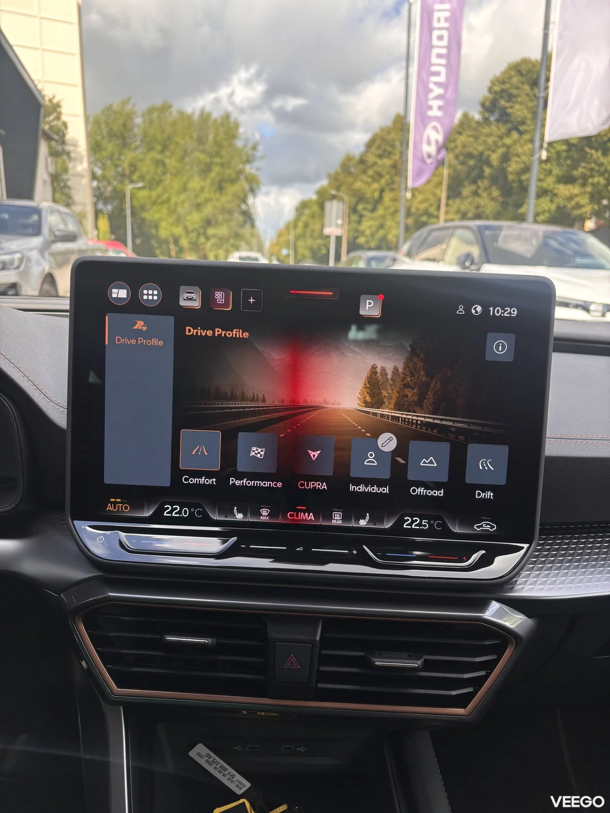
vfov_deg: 67.3
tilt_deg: -12.2
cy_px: 406
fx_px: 611
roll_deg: -1.0
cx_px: 305
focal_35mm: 26
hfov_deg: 53.1
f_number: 1.6
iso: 50
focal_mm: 5.96
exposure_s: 1/397
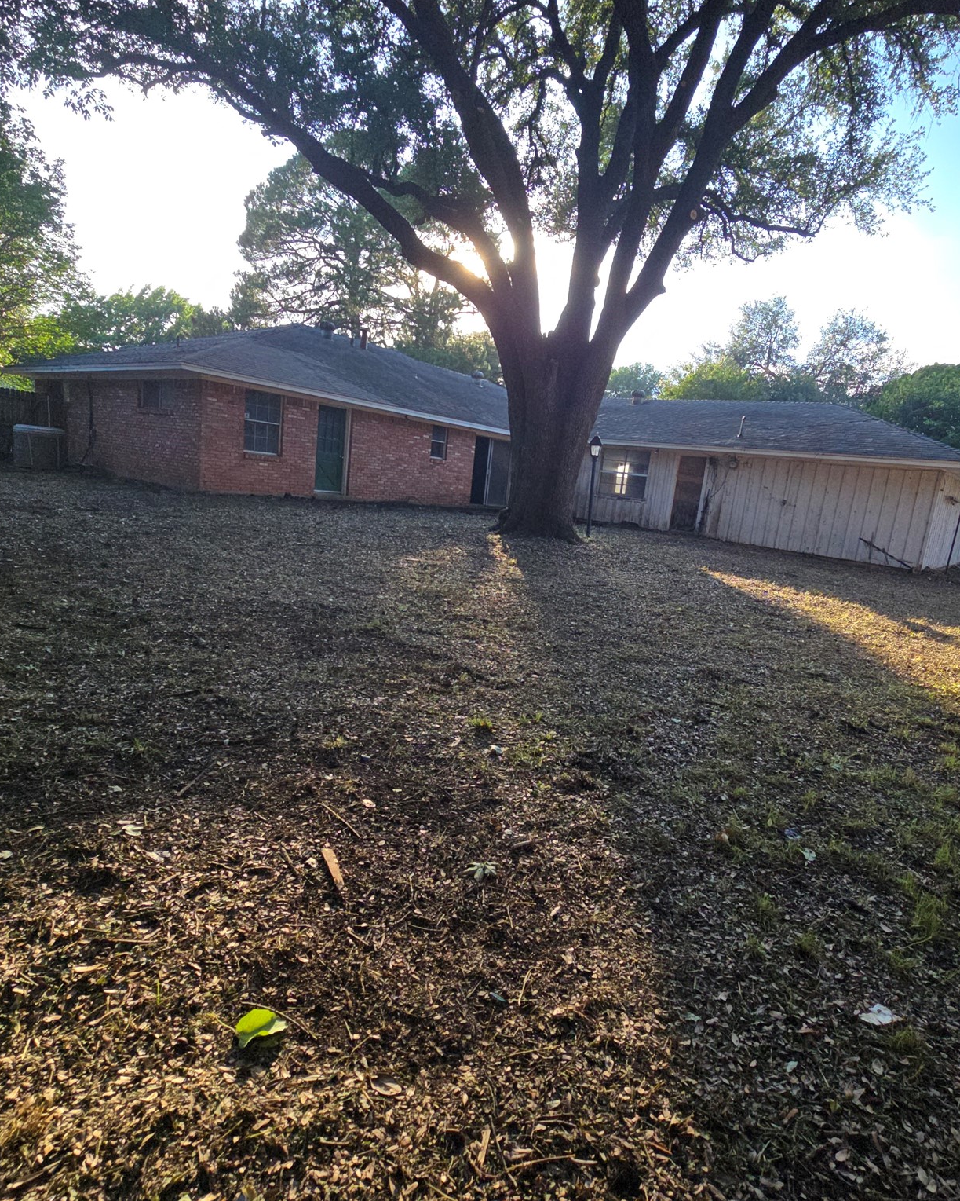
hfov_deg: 76.7
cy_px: 599
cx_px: 531
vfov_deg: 89.6
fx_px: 604
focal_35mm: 17
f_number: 2.2
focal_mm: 2.2
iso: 50
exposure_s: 1/563
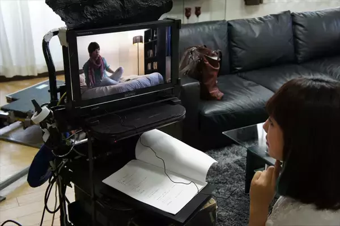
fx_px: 425
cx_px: 170
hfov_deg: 43.6
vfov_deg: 29.8
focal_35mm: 45
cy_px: 113
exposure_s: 1/80
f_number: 4
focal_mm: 30
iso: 1600
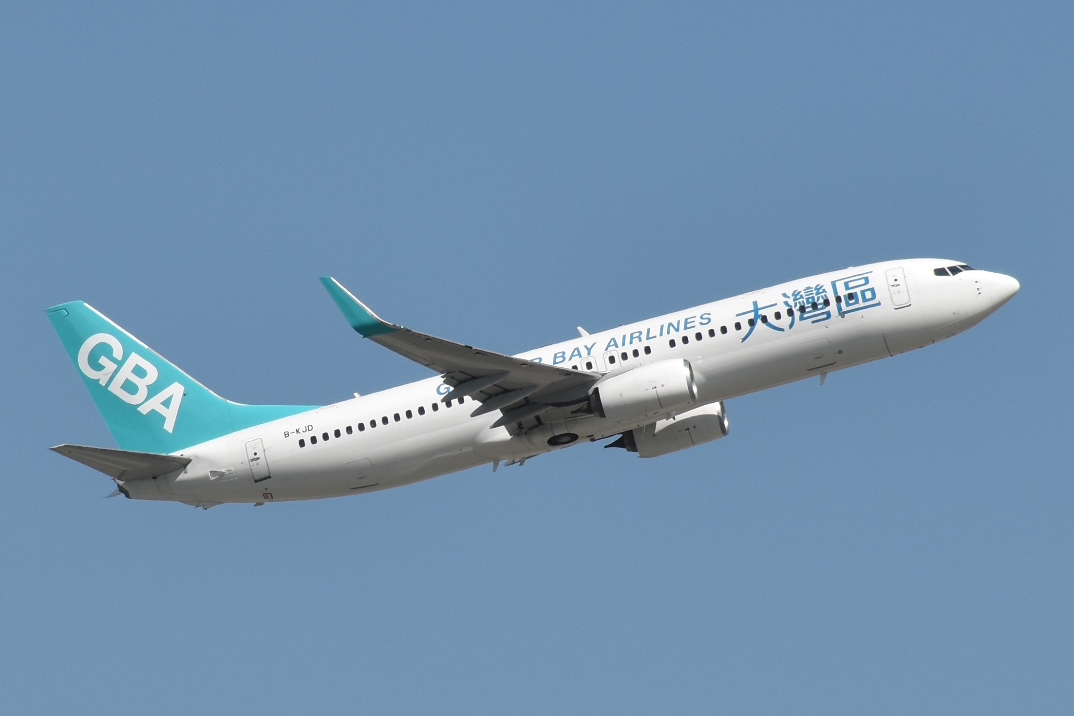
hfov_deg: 9.8
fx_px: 6265
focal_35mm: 210
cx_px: 537
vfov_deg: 6.5
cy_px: 358
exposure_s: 1/800
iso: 200
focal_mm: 140
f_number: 9
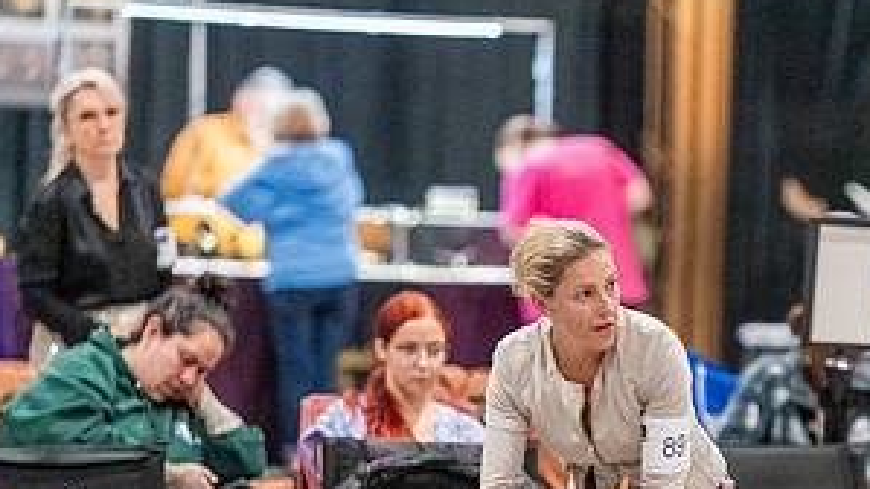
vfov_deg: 3.0
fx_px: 9363
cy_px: 479
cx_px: 722
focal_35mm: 406
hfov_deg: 5.3
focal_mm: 200
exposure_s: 1/500
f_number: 2.8
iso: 12800
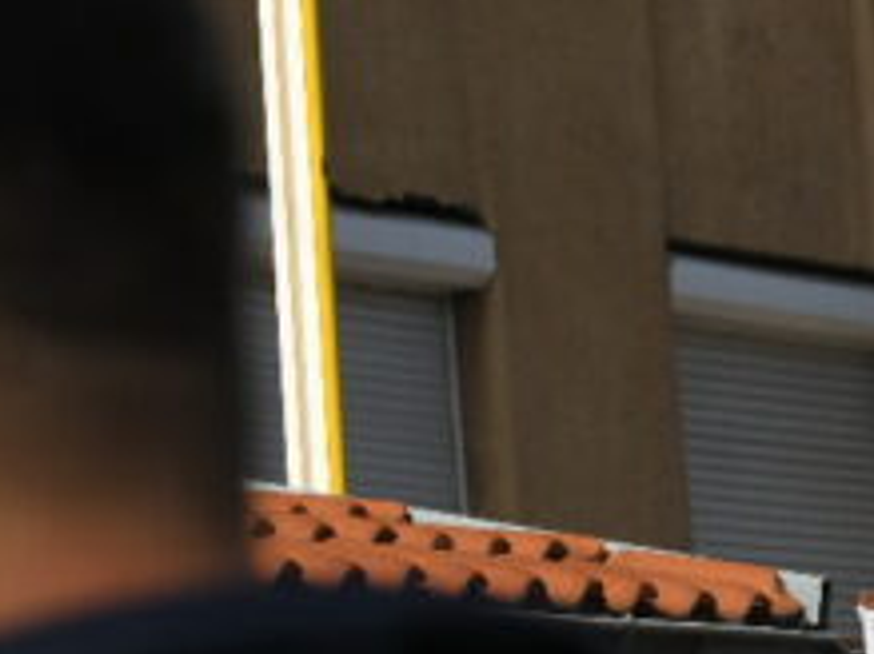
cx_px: 1265
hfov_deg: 4.6
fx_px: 10775
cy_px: 975
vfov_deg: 3.5
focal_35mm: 427
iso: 200
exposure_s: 1/640
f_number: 8
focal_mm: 95
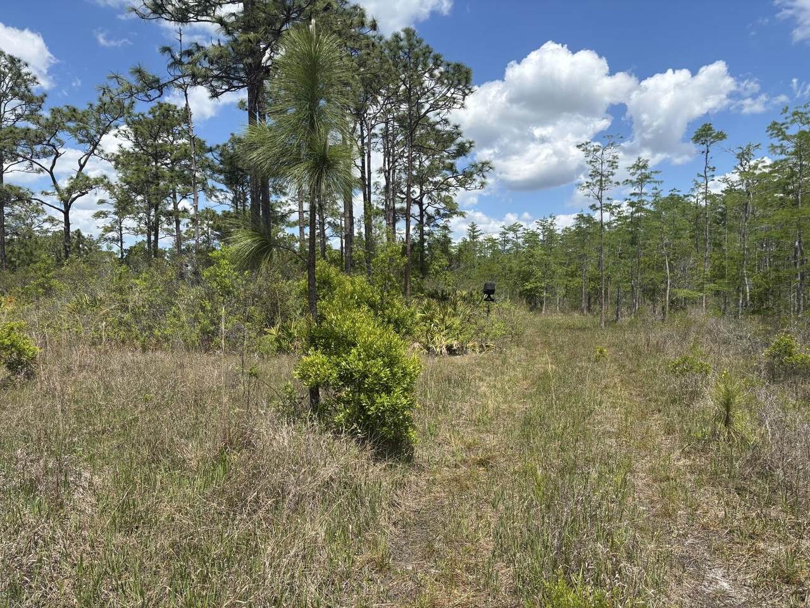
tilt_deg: -1.6
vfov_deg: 53.1
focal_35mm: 26
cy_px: 304
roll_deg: +0.6
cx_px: 405
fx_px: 608
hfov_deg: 67.3
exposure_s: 1/3021
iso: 50
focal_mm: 5.96
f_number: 1.6
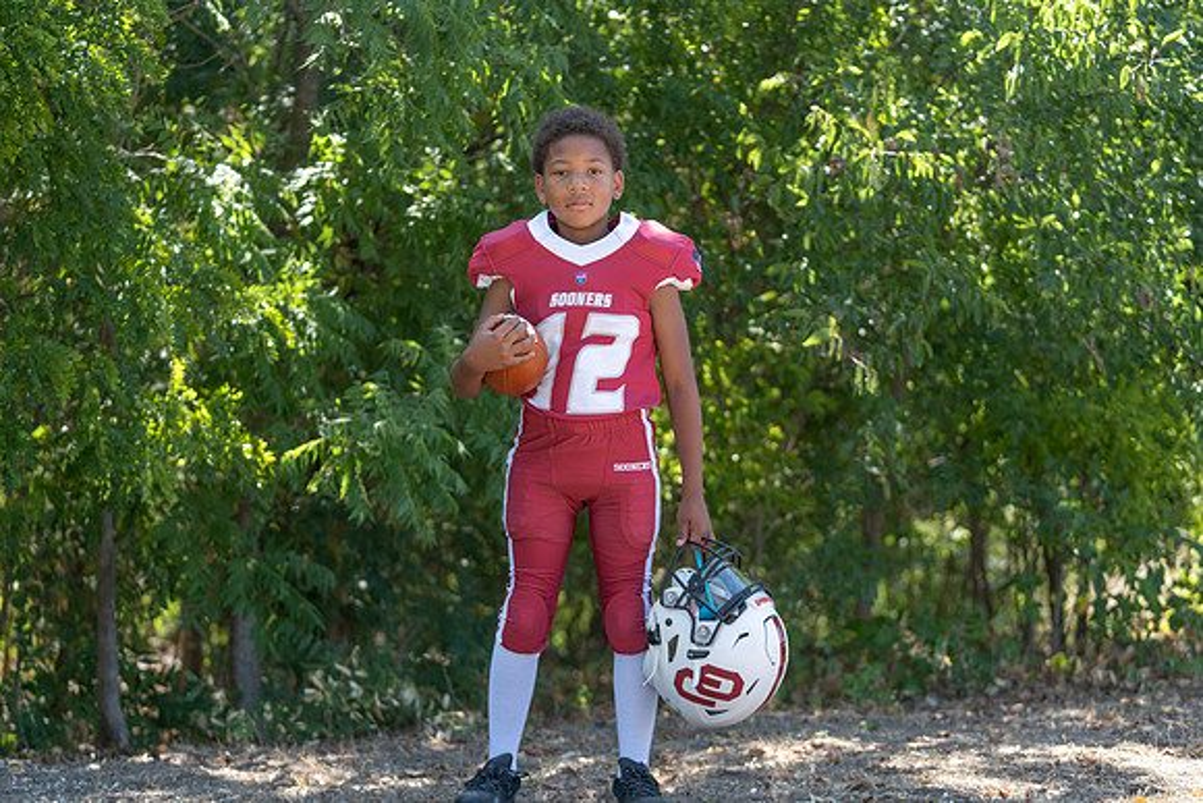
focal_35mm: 70
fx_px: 2340
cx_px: 602
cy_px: 402
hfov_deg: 28.8
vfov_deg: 19.5
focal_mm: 70
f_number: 2.8
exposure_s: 1/320
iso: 100
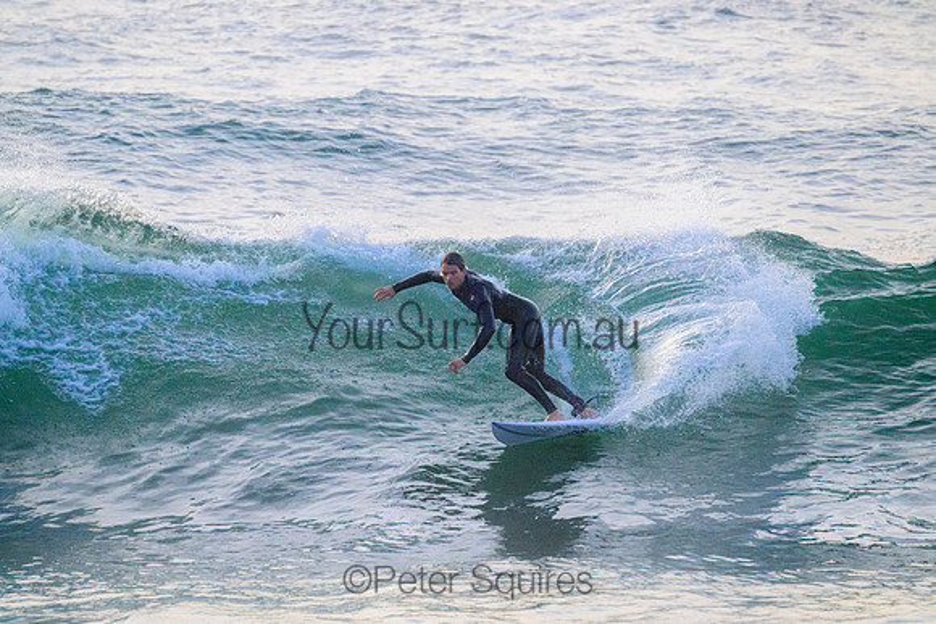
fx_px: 16903
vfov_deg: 2.1
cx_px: 468
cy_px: 312
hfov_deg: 3.2
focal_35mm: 650
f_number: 11
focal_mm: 650
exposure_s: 1/1600
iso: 3200
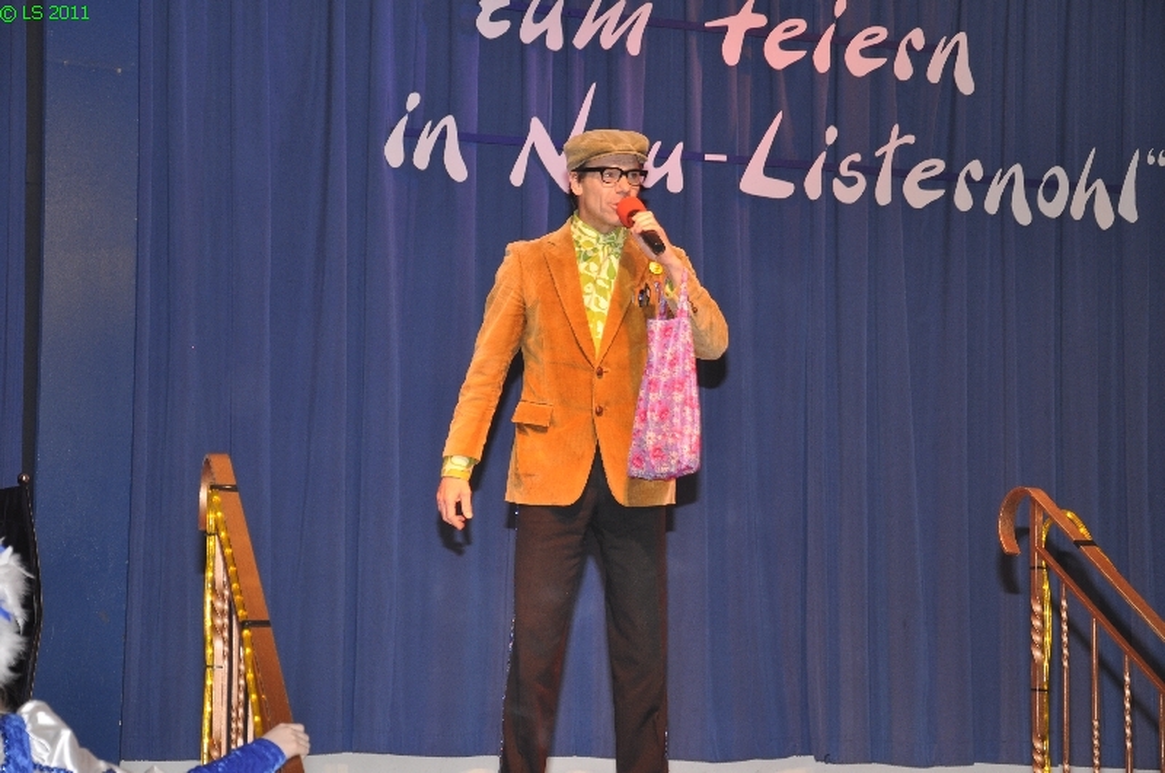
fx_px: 2811
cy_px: 386
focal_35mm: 87
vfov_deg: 15.7
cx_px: 582
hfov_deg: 23.4
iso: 400
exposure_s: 1/60
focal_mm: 58
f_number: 5
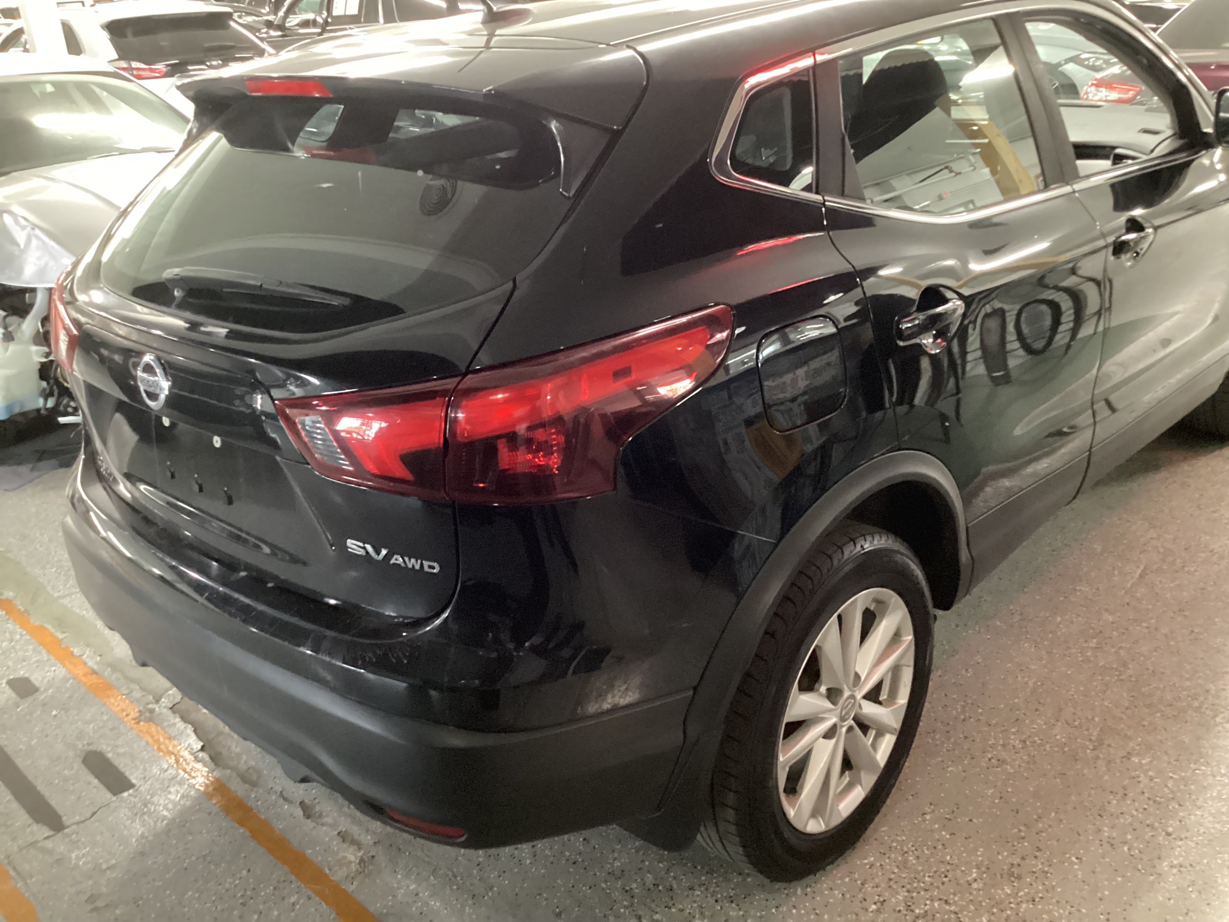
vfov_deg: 45.4
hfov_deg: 58.4
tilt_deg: -24.4
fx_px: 1101
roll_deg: +3.4
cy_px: 461
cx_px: 614
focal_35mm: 31
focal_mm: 3.3
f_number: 2.4
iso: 640
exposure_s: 1/20
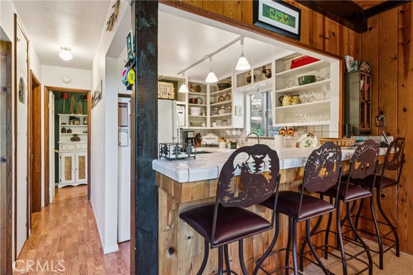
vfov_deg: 66.7
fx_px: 209
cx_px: 206
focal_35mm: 18
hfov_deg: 89.4
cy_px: 138
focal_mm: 18.2
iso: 100
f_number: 13
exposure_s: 1.6
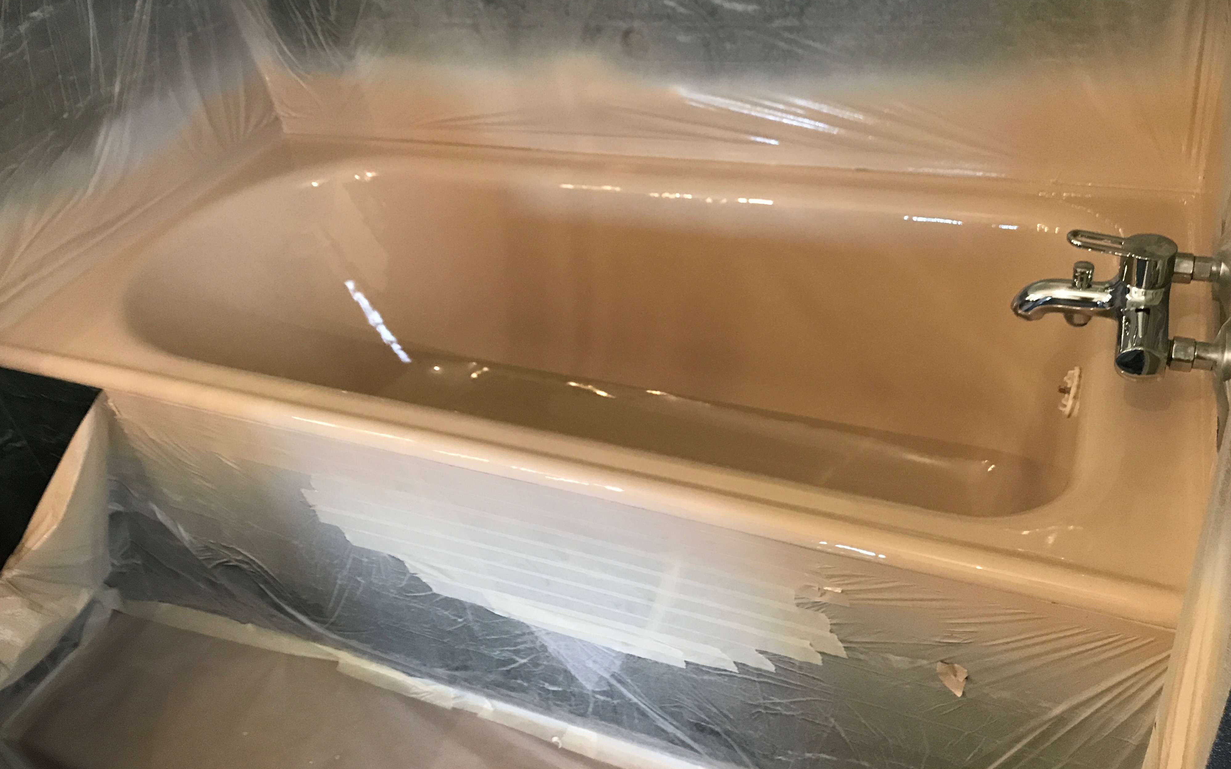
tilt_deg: -34.6
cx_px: 617
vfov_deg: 41.7
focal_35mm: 30
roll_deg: +9.8
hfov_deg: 62.9
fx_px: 1006
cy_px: 315
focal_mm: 3.99
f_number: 1.8
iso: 80
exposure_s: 1/17
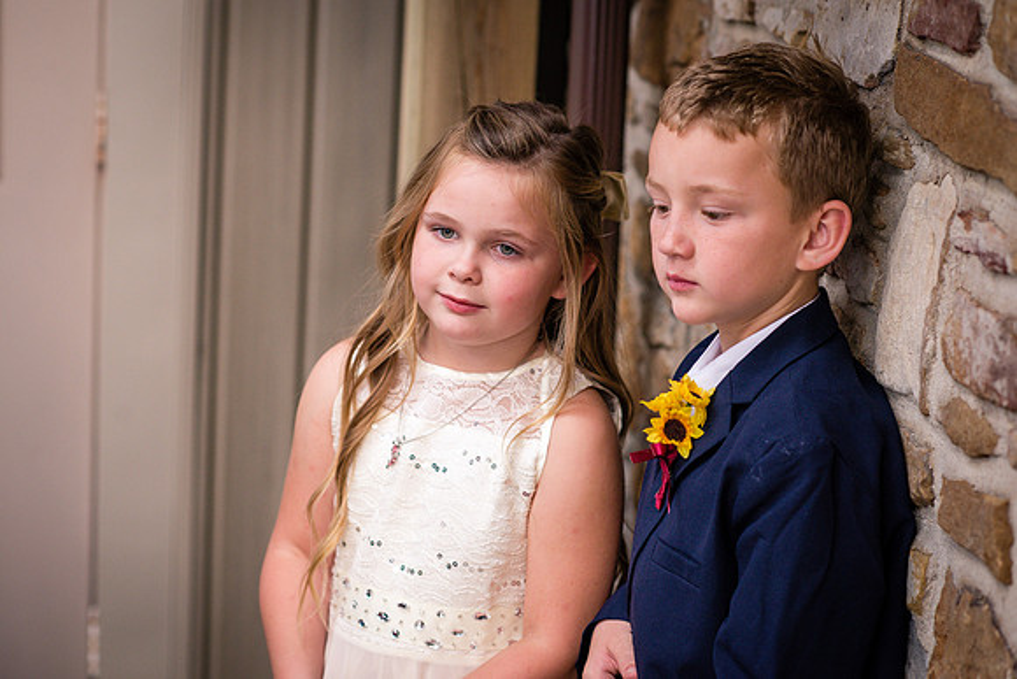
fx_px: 2402
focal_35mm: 85
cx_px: 508
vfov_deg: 16.1
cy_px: 340
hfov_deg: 23.9
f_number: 3.2
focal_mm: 85
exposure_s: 1/250
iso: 400
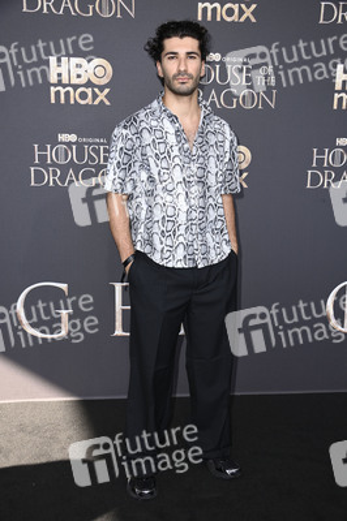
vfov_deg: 44.5
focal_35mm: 44
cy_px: 260
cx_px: 174
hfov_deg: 30.5
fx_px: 637
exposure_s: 1/250
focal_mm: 44
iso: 400
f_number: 5.6
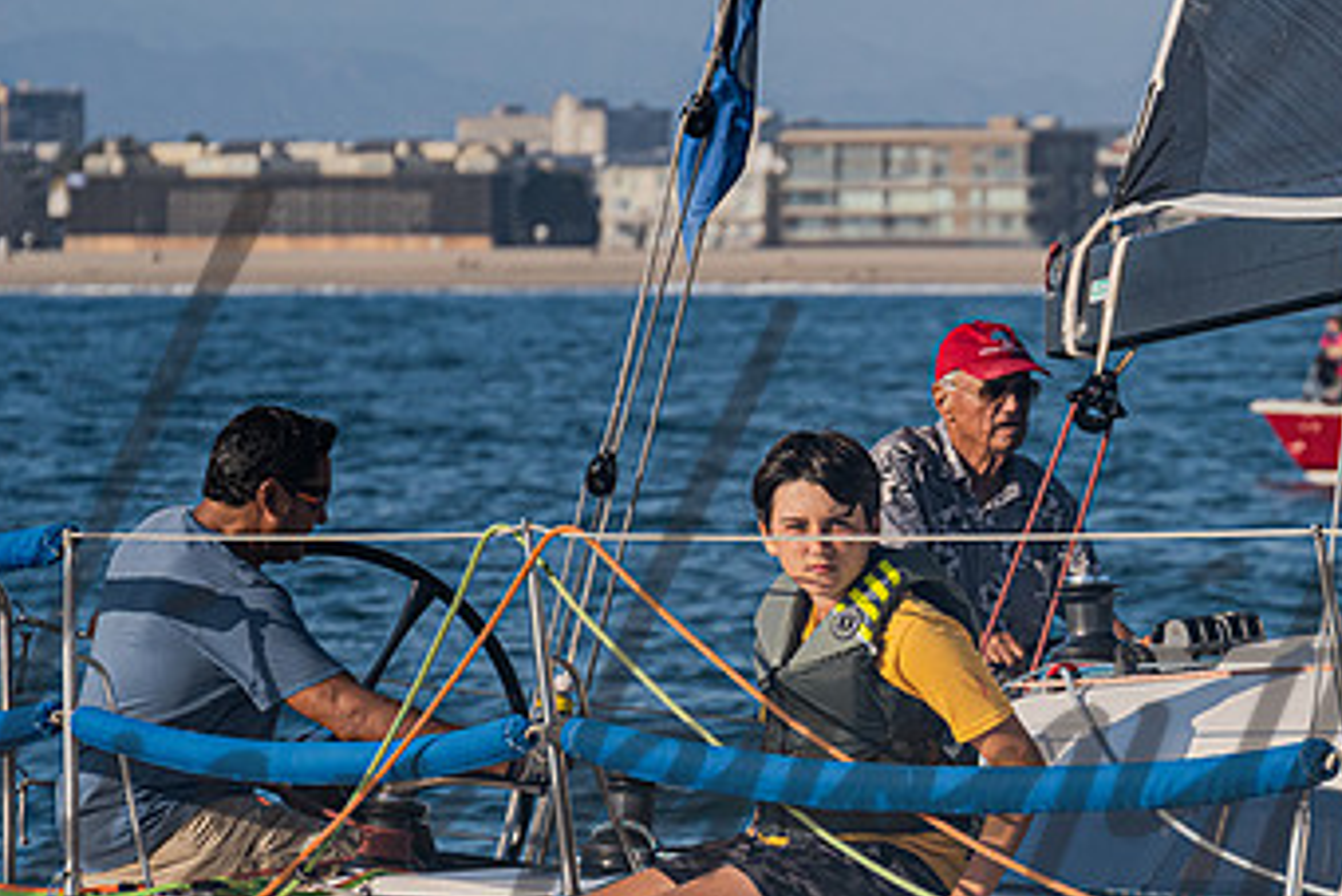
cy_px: 601
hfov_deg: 7.2
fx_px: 10628
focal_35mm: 285
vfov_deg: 4.8
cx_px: 1046
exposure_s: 1/1250
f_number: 6.3
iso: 400
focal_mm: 140
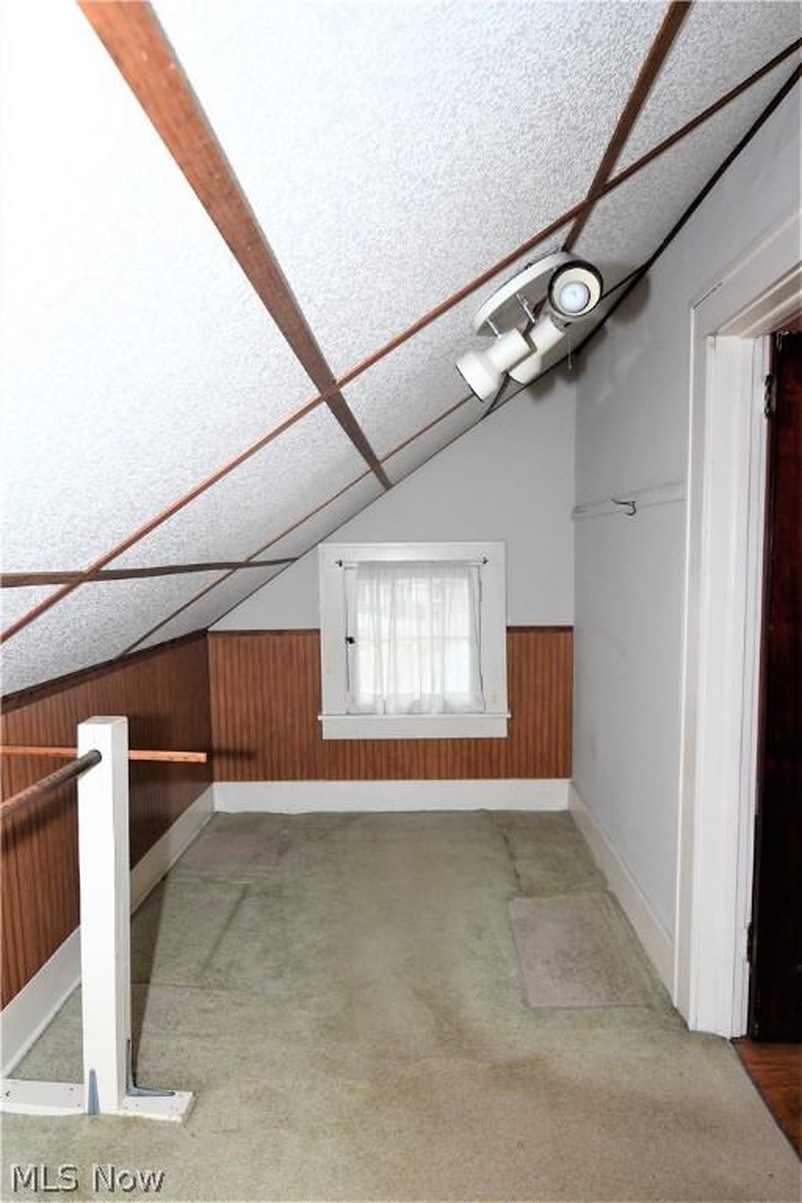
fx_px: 652
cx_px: 401
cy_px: 602
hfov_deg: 63.2
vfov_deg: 85.4
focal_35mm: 20
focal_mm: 13
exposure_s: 1/250
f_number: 4
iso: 1600
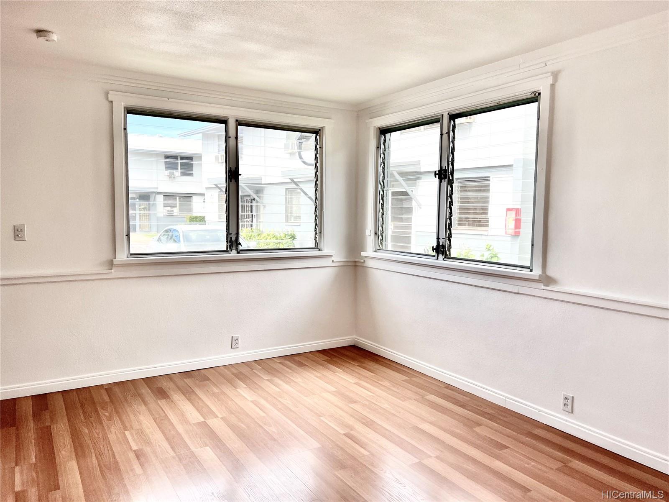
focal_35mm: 26
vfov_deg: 53.1
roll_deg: -0.9
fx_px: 502
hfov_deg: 67.3
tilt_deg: -4.6
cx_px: 334
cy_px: 251
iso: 50
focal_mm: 5.7
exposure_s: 1/471
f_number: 1.5
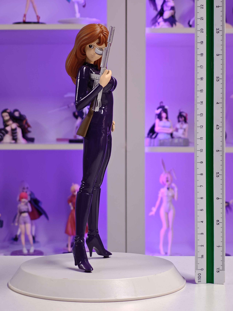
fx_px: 718
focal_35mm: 80
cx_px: 116
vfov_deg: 24.4
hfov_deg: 18.4
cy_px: 156
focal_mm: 7.48
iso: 400
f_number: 2.4
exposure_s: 1/19.2
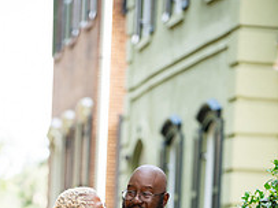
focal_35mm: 266
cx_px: 105
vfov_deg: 5.5
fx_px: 2135
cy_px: 307
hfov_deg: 7.4
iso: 640
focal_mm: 125
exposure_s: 1/1250
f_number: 2.8
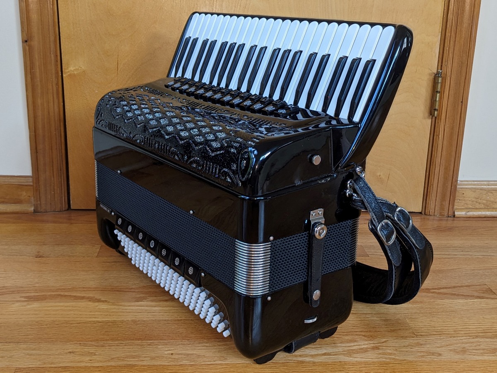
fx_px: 388
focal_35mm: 27
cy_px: 186
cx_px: 248
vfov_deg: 51.4
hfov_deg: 65.3
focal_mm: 4.38
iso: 203
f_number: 1.73
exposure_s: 1/74.5
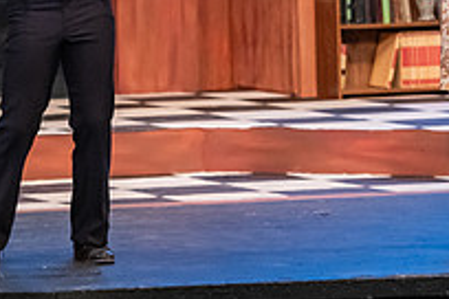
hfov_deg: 6.0
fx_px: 4253
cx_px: 101
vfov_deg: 4.0
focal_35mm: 341
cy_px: -56
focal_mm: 120
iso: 2500
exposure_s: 1/200
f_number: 3.5
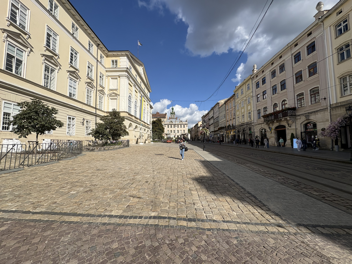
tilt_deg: +4.1
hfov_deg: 102.1
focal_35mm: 14
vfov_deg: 85.7
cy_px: 132
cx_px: 176
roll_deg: +0.6
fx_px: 142
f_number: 2.2
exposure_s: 1/3390
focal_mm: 2.22
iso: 50
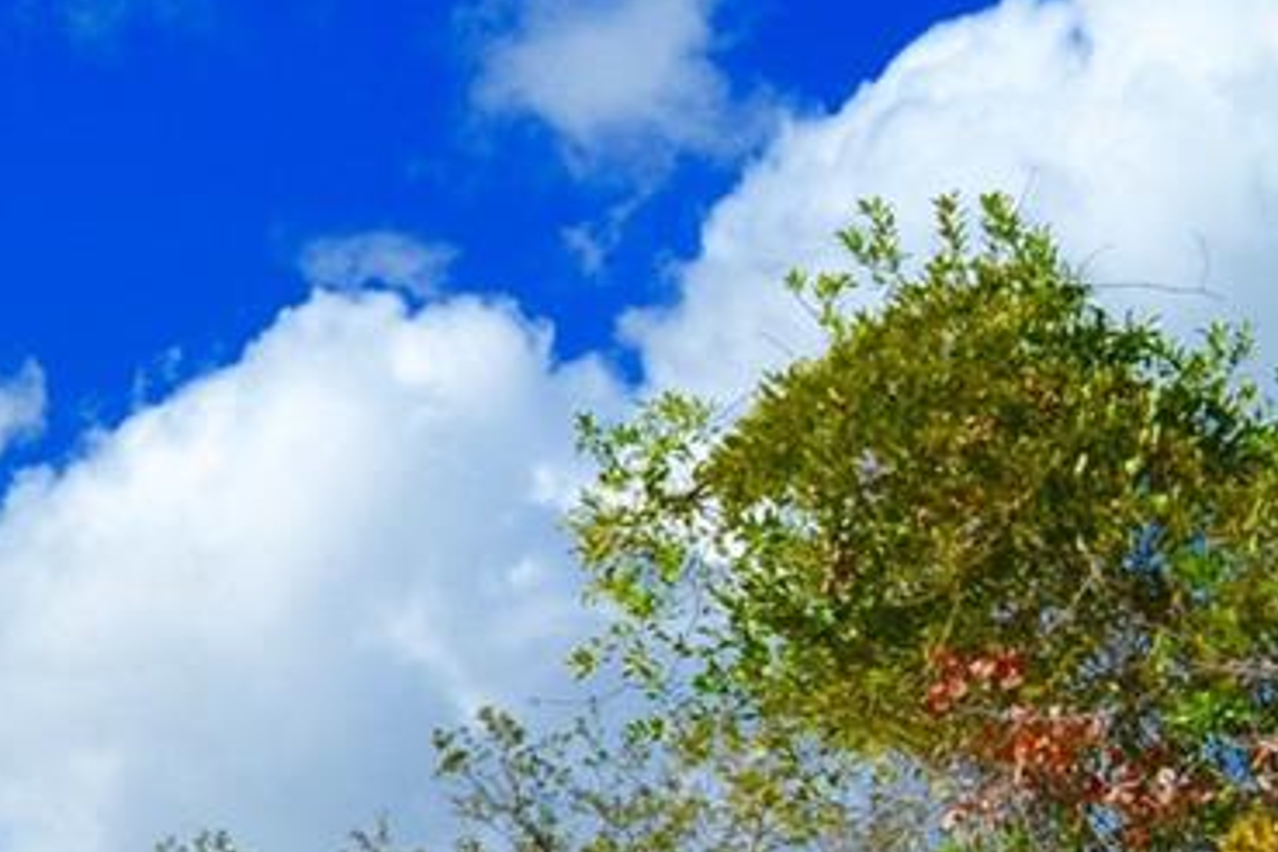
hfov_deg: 13.3
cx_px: -1399
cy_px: 1042
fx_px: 4615
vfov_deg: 10.4
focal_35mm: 130
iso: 100
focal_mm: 20
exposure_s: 1/400
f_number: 10
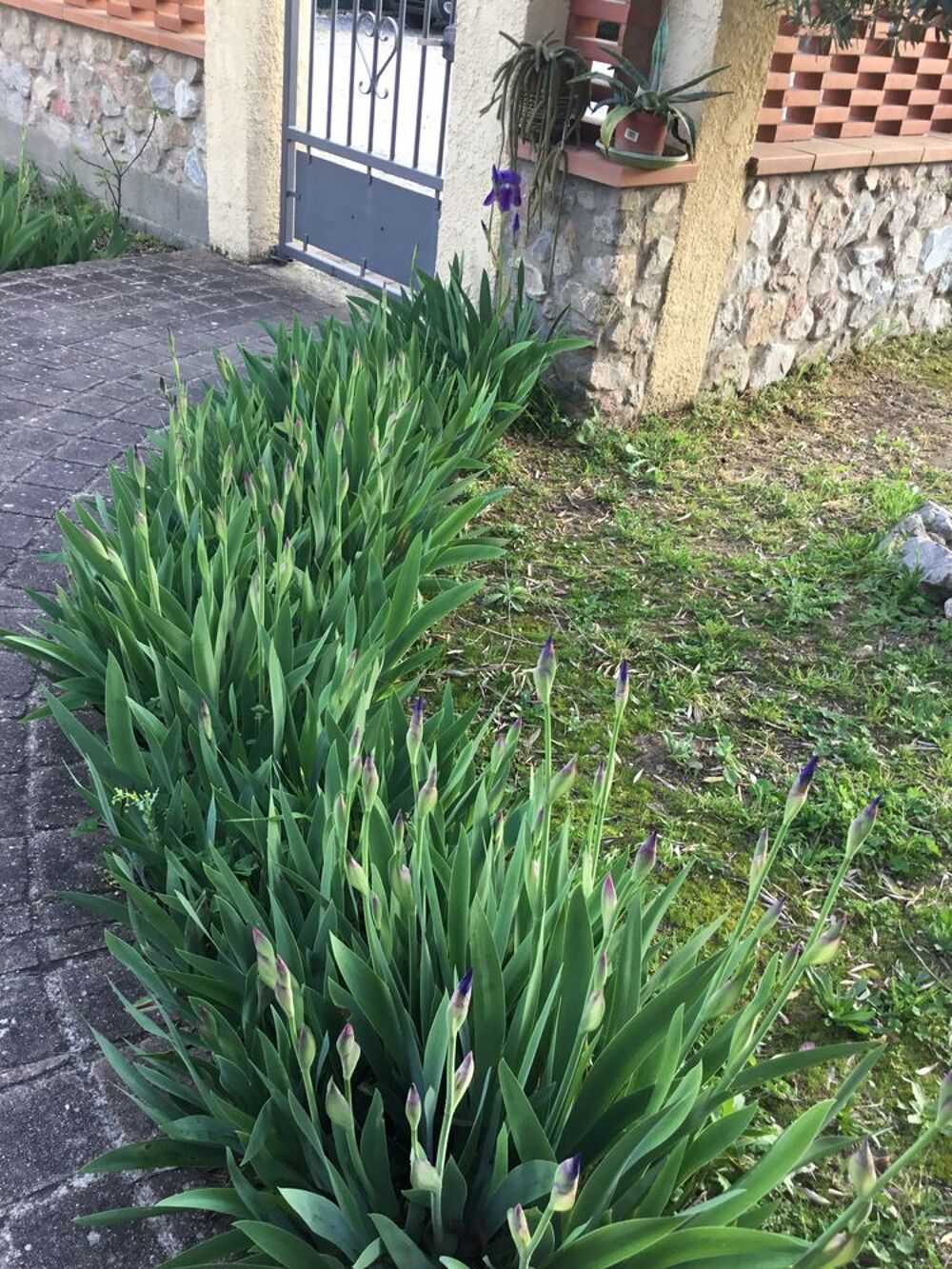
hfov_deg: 45.4
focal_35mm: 31
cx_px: 476
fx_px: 1137
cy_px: 634
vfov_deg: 58.3
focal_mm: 3.3
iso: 32
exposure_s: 1/50
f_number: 2.4
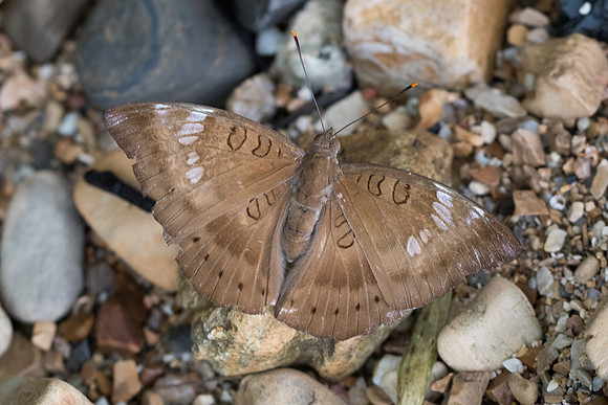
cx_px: 247
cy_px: 134
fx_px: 8499
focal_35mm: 503
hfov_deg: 4.1
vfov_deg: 2.7
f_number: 4.5
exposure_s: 1/400
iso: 800
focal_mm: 150
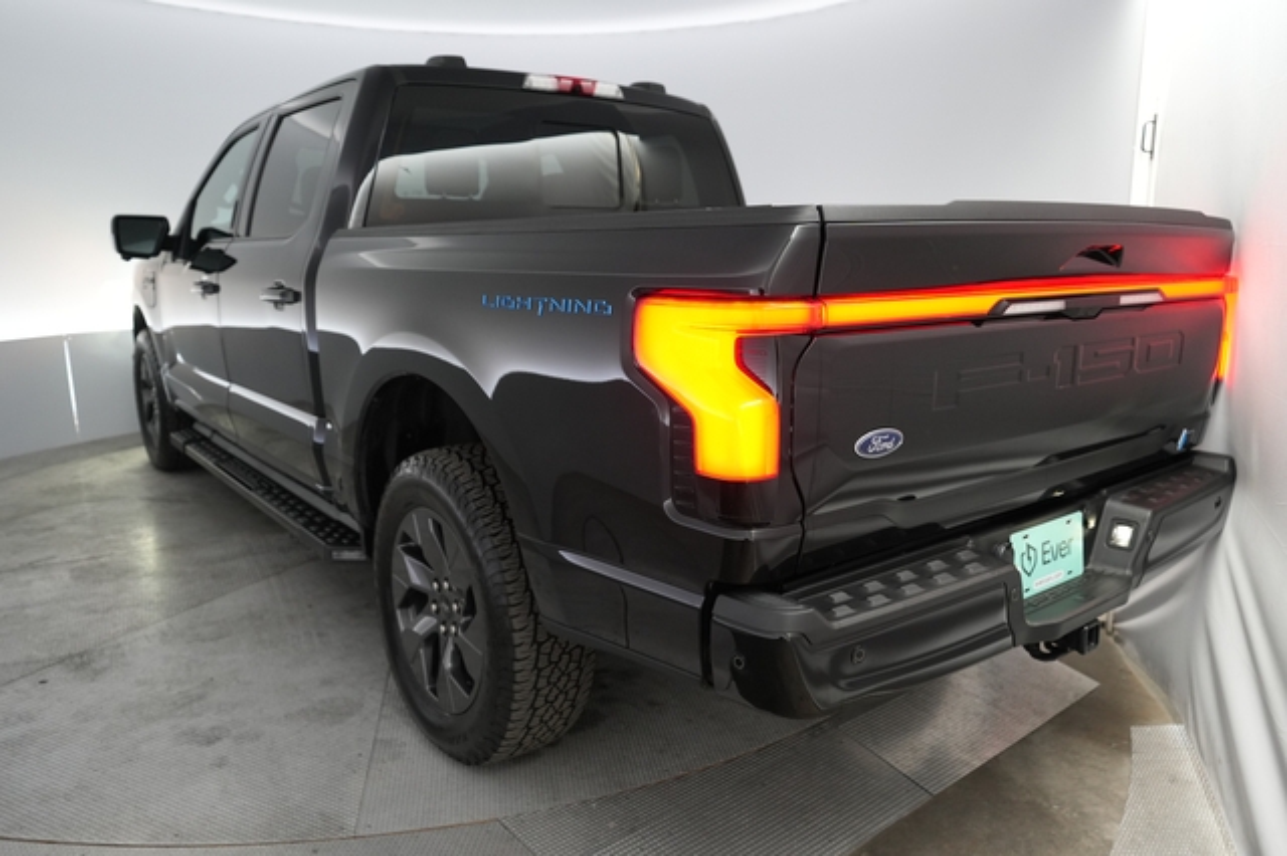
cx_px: 644
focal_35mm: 25
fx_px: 893
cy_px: 428
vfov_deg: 51.2
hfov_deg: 71.5
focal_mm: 25
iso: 1600
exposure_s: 1/160
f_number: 2.8
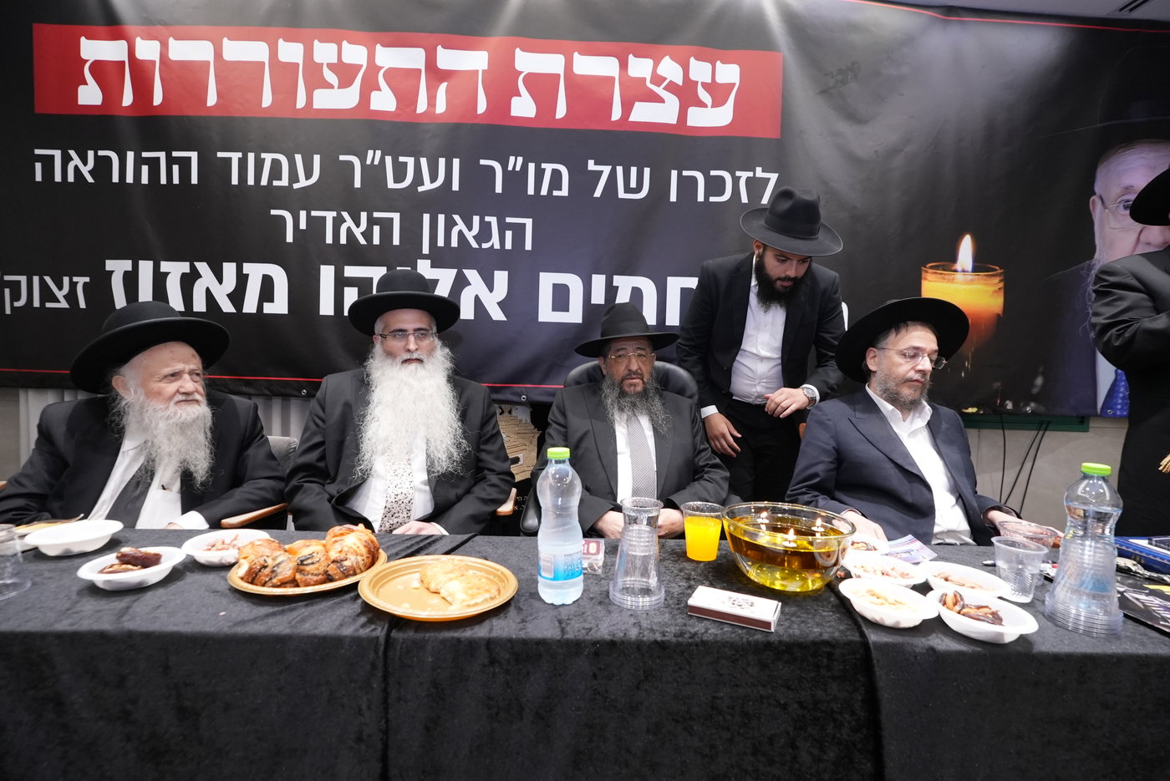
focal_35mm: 17
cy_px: 390
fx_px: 553
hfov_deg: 93.2
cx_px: 585
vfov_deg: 70.5
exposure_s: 1/200
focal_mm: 17
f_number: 5.6
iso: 4000
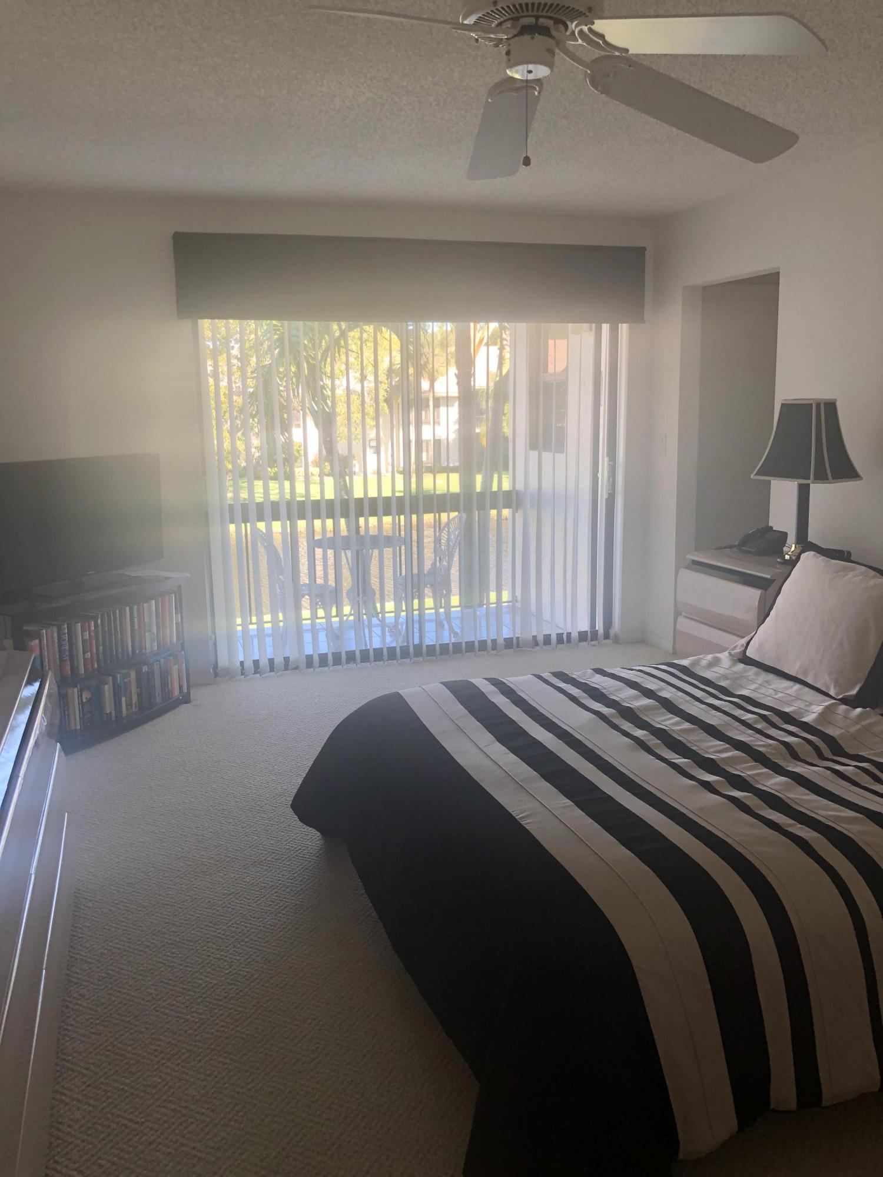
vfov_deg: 63.4
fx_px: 952
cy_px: 588
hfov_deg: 49.7
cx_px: 442
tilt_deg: -9.2
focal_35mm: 28
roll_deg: +0.7
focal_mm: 3.99
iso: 50
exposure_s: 1/120
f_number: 1.8
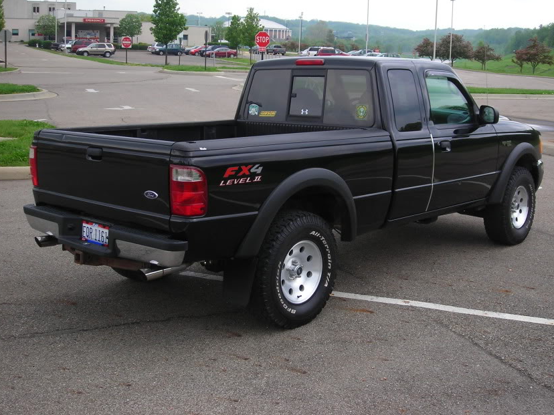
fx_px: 752
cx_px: 302
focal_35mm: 47
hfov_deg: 40.4
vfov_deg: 30.8
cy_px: 180
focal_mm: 6.3
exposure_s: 1/254
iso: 50
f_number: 3.2
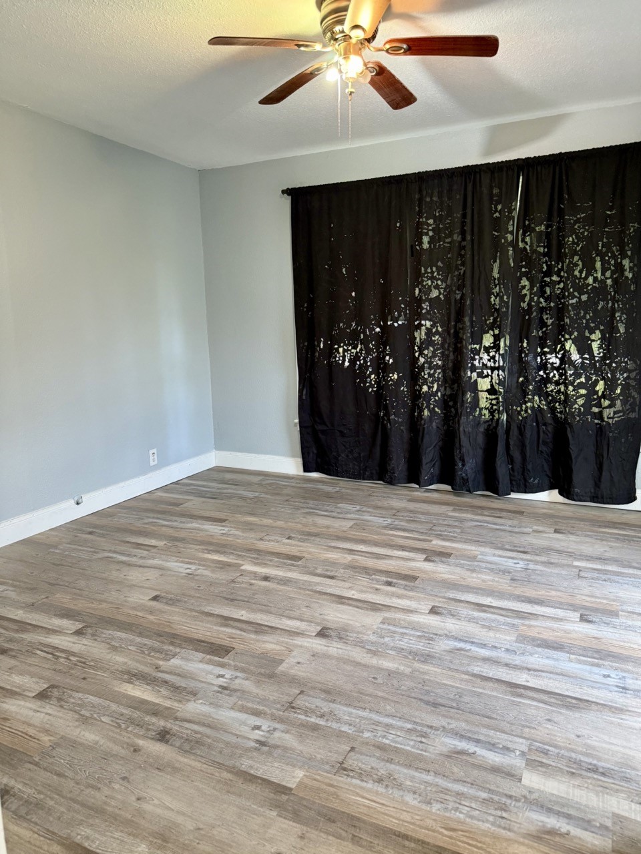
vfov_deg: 71.6
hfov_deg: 56.8
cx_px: 320
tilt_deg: -10.2
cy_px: 427
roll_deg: -0.1
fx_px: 593
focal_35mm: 24
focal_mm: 6.76
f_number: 1.78
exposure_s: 1/60
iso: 320
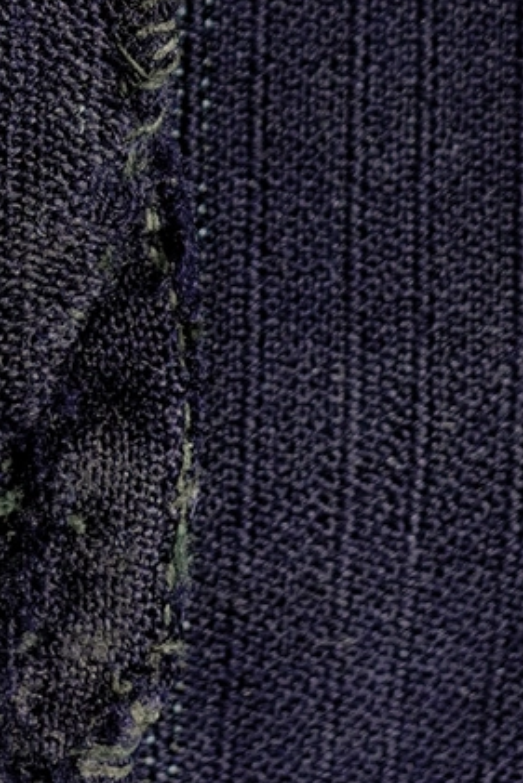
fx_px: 7141
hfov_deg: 4.2
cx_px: -315
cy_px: -1036
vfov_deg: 6.0
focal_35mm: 328
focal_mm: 32
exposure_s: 1/50
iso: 400
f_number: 2.8
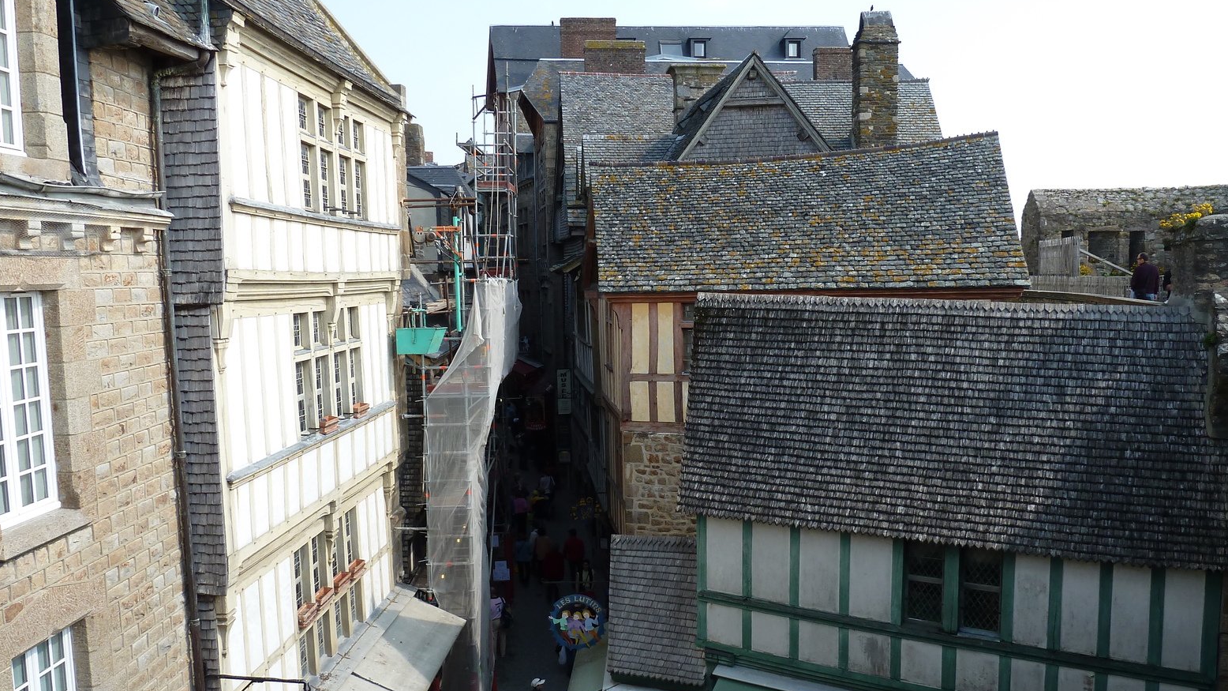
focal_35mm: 28
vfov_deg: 41.5
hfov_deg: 67.9
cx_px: 626
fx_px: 912
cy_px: 374
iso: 80
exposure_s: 1/250
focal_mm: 4.1
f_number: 4
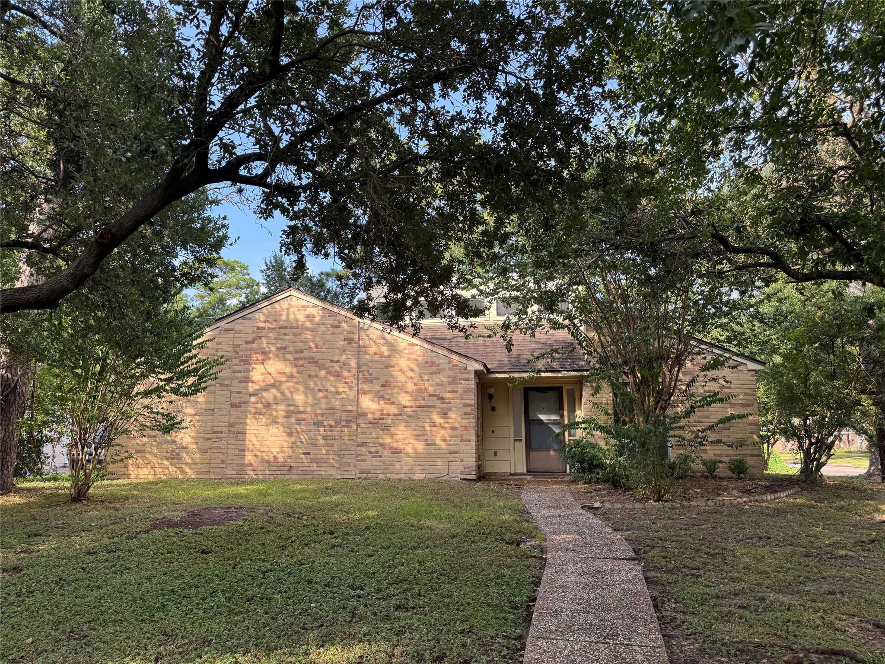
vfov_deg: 56.8
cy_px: 332
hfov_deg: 71.6
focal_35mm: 24
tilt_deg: +9.7
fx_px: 614
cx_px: 442
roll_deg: +0.4
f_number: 1.78
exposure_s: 1/567
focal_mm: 6.76
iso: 80
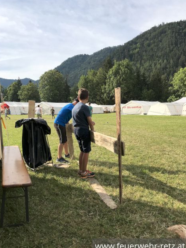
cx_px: 91
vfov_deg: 61.7
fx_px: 208
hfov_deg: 48.2
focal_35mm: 29
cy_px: 127
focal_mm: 3.99
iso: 20
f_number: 1.8
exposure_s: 1/2519
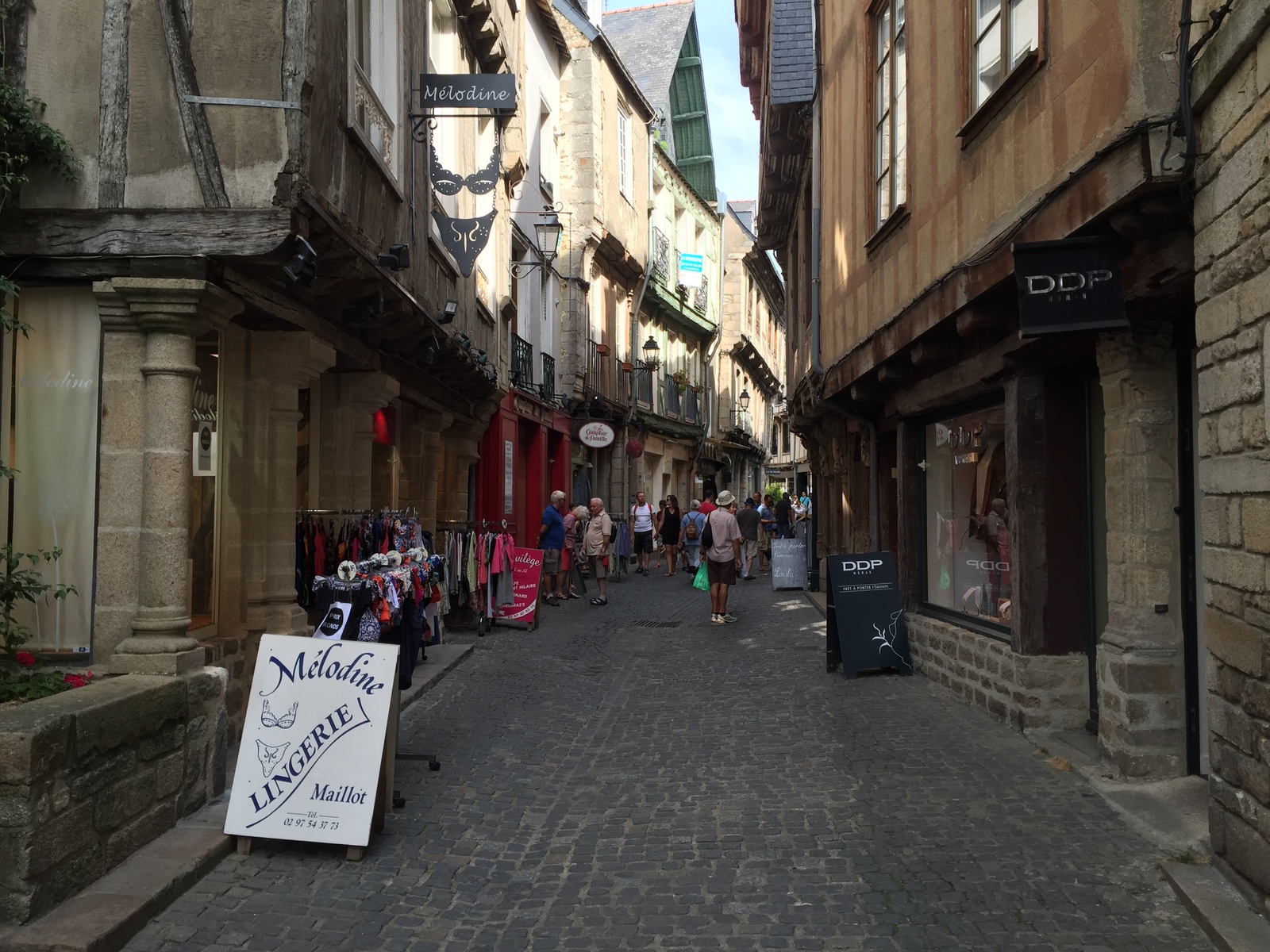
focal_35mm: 29
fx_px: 1064
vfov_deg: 48.2
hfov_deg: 61.7
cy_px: 476
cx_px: 635
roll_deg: -0.1
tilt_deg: +2.9
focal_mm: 4.15
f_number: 2.2
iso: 32
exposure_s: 1/329
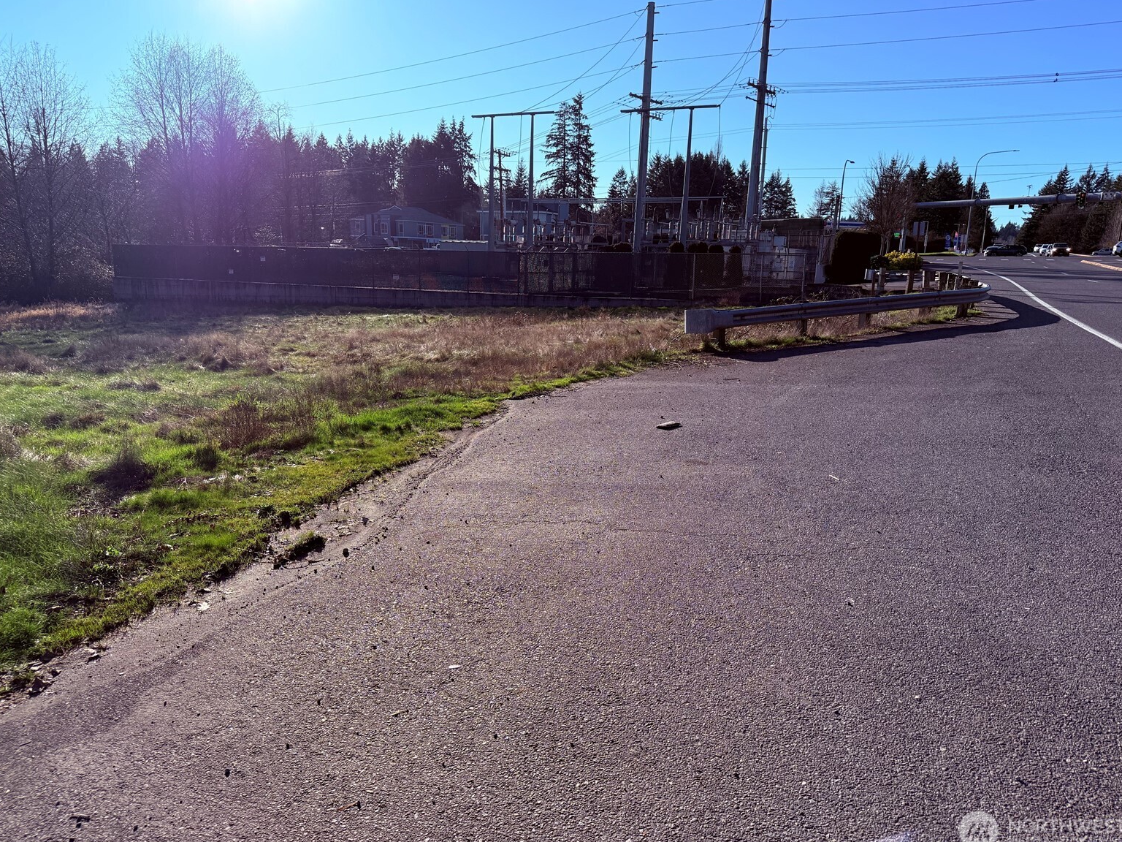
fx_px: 810
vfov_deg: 54.9
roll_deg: -2.3
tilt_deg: -10.7
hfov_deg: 69.4
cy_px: 422
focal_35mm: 25
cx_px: 564
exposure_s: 1/5319
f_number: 1.78
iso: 100
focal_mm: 6.76
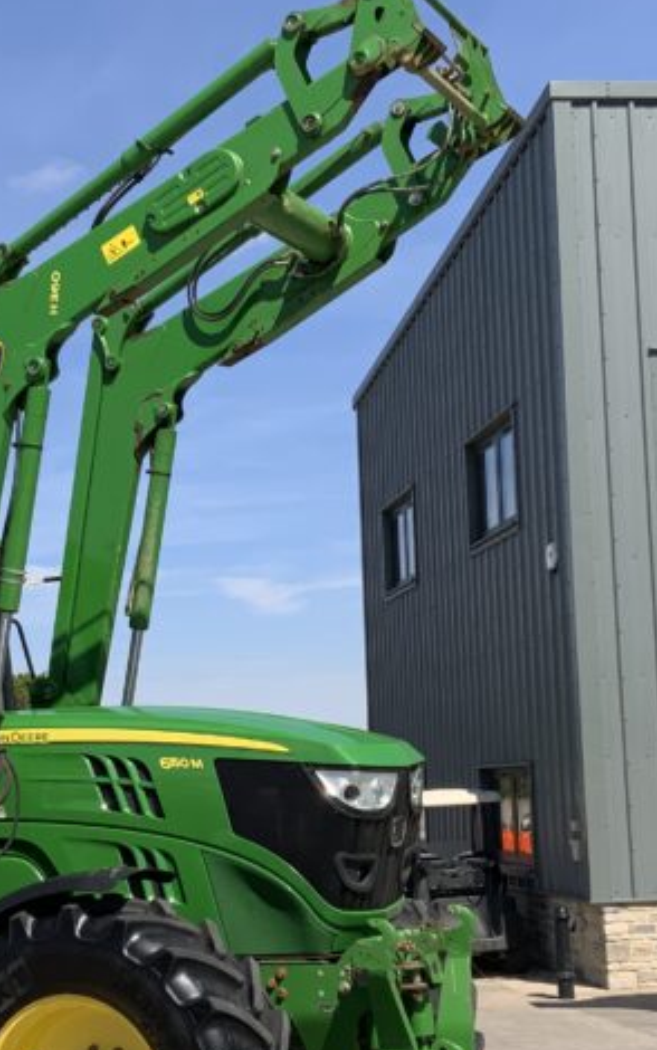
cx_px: 235
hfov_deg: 19.4
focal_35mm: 67
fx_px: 1918
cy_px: 581
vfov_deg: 30.6
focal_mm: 3
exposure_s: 1/1786
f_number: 1.8
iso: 16
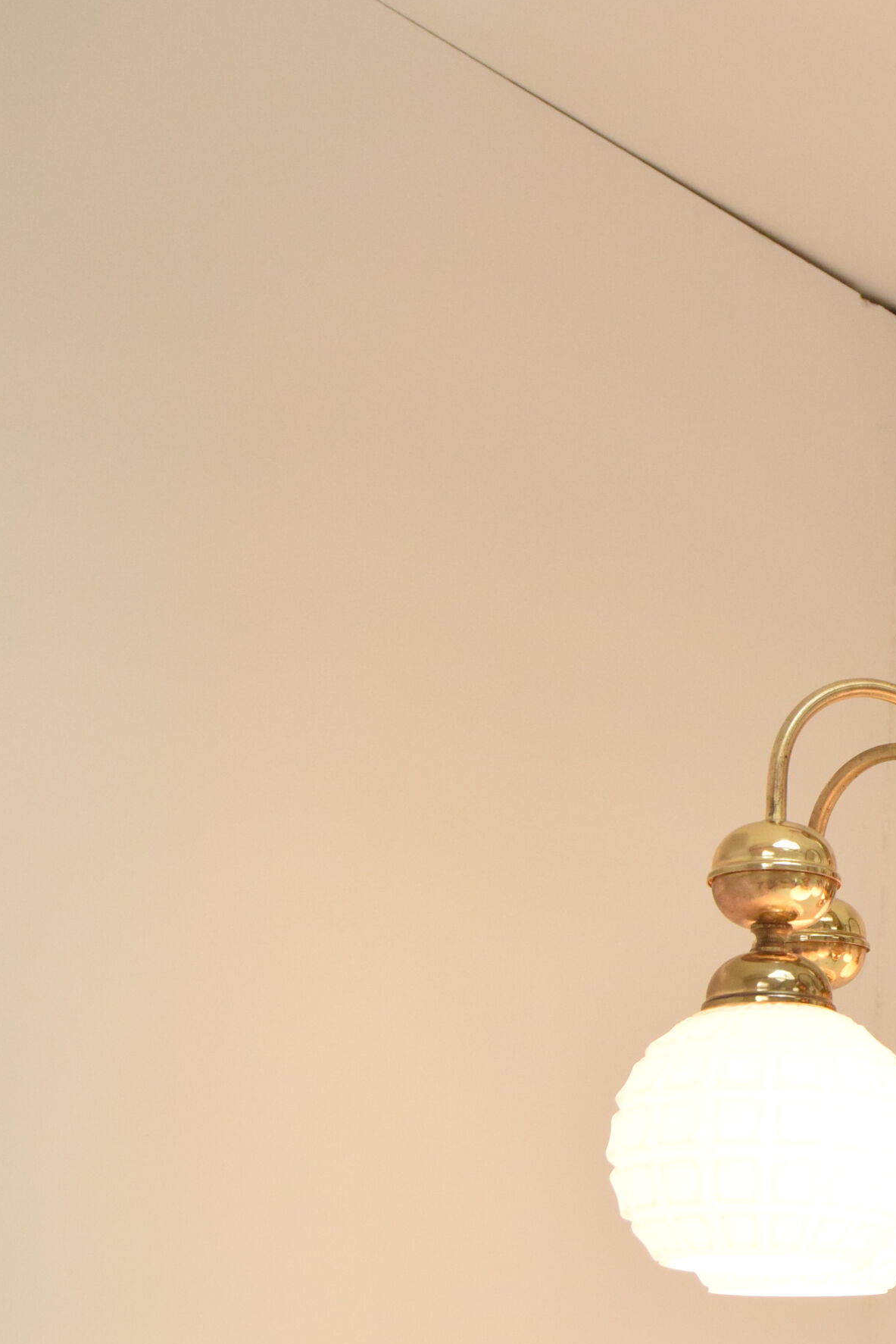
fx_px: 3023
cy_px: 669
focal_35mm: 81
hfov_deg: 16.1
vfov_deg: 25.1
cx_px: 1130
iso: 1600
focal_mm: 32
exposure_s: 1/200
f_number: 7.1
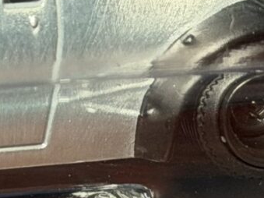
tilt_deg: -1.5
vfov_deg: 4.1
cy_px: -74
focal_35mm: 363
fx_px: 2767
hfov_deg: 5.4
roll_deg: +3.0
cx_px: -89
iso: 100
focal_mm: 6.76
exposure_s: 1/92
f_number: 1.78
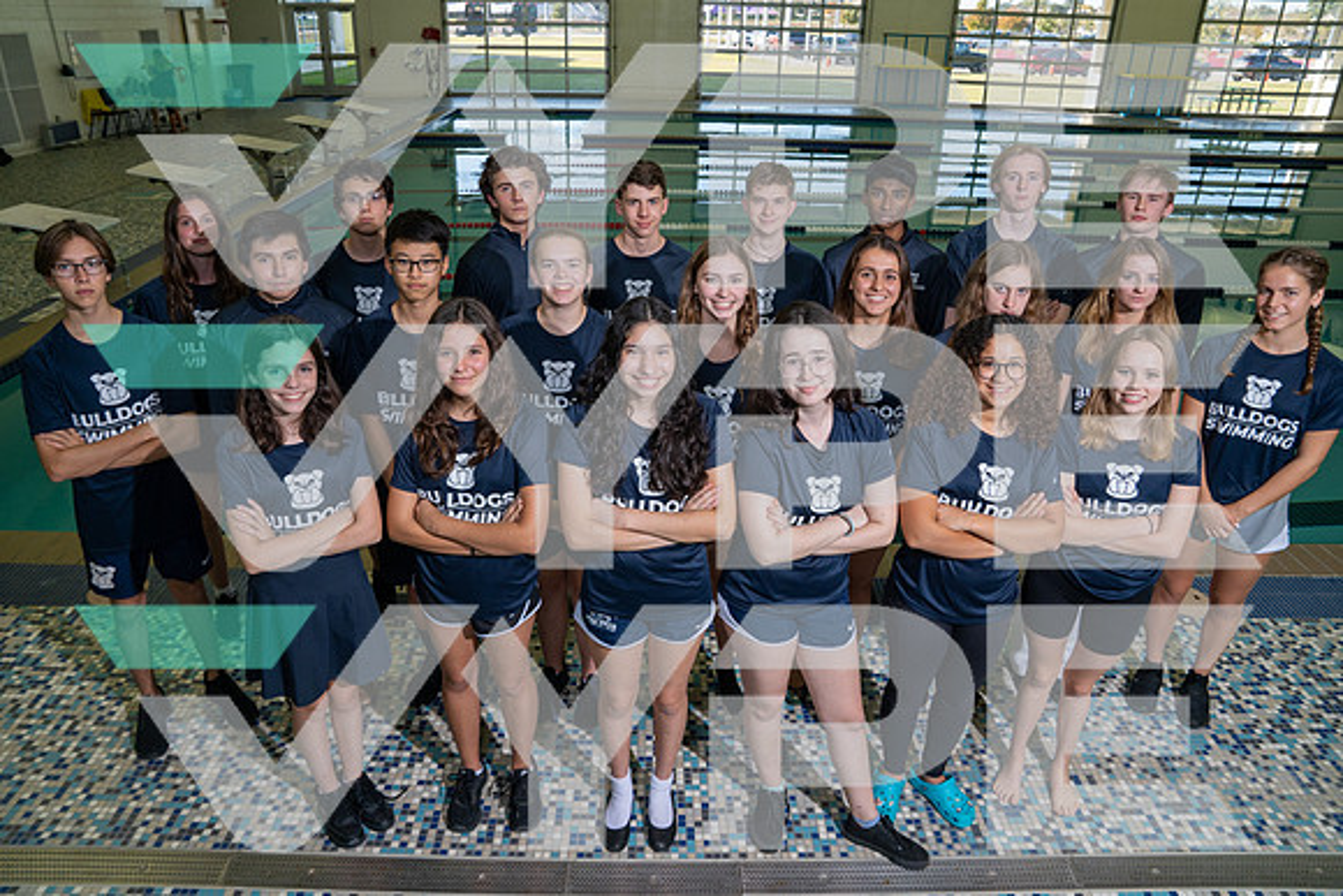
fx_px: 948
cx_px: 661
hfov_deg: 70.6
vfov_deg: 50.6
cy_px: 441
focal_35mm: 25
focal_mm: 25
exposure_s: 1/250
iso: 200
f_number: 7.1
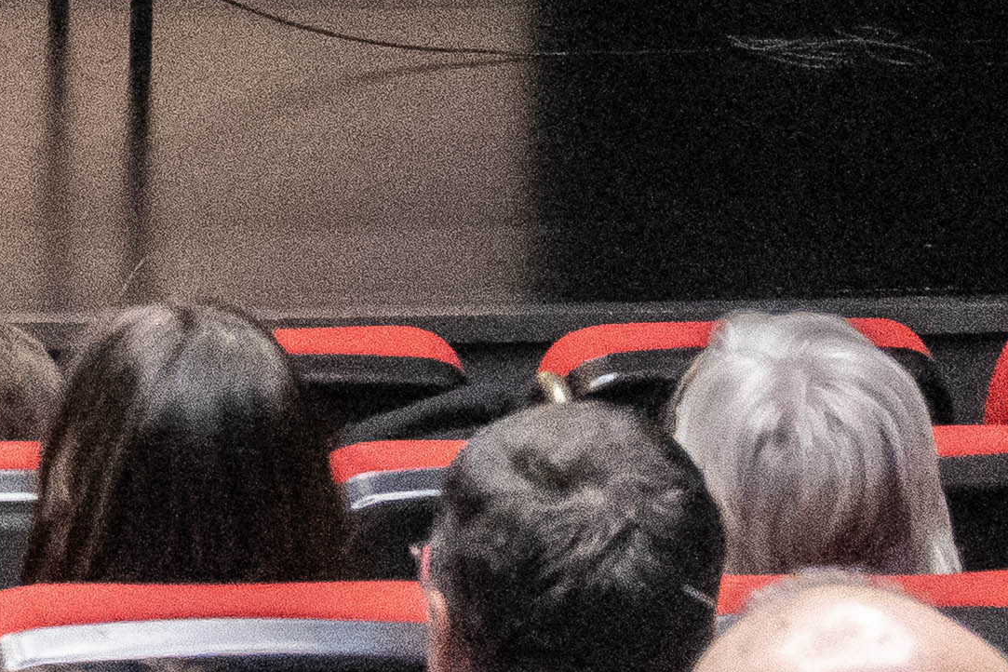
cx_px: -489
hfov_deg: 9.0
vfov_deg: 6.1
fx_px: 6259
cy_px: -437
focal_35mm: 224
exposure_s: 1/250
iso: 12800
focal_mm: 29
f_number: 4.8
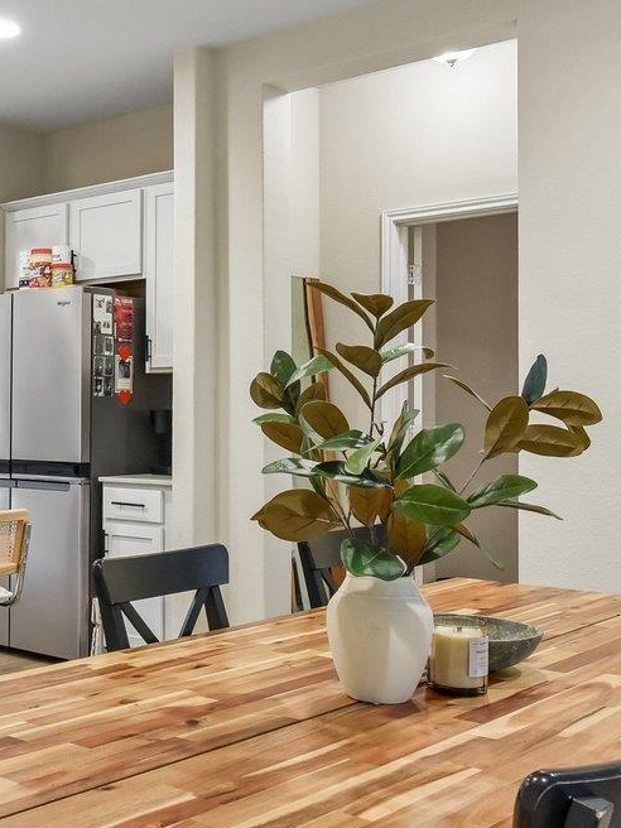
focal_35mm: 48
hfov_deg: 28.4
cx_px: -5
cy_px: 411
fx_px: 1148
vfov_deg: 39.7
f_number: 8
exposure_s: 1/15
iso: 800
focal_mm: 16
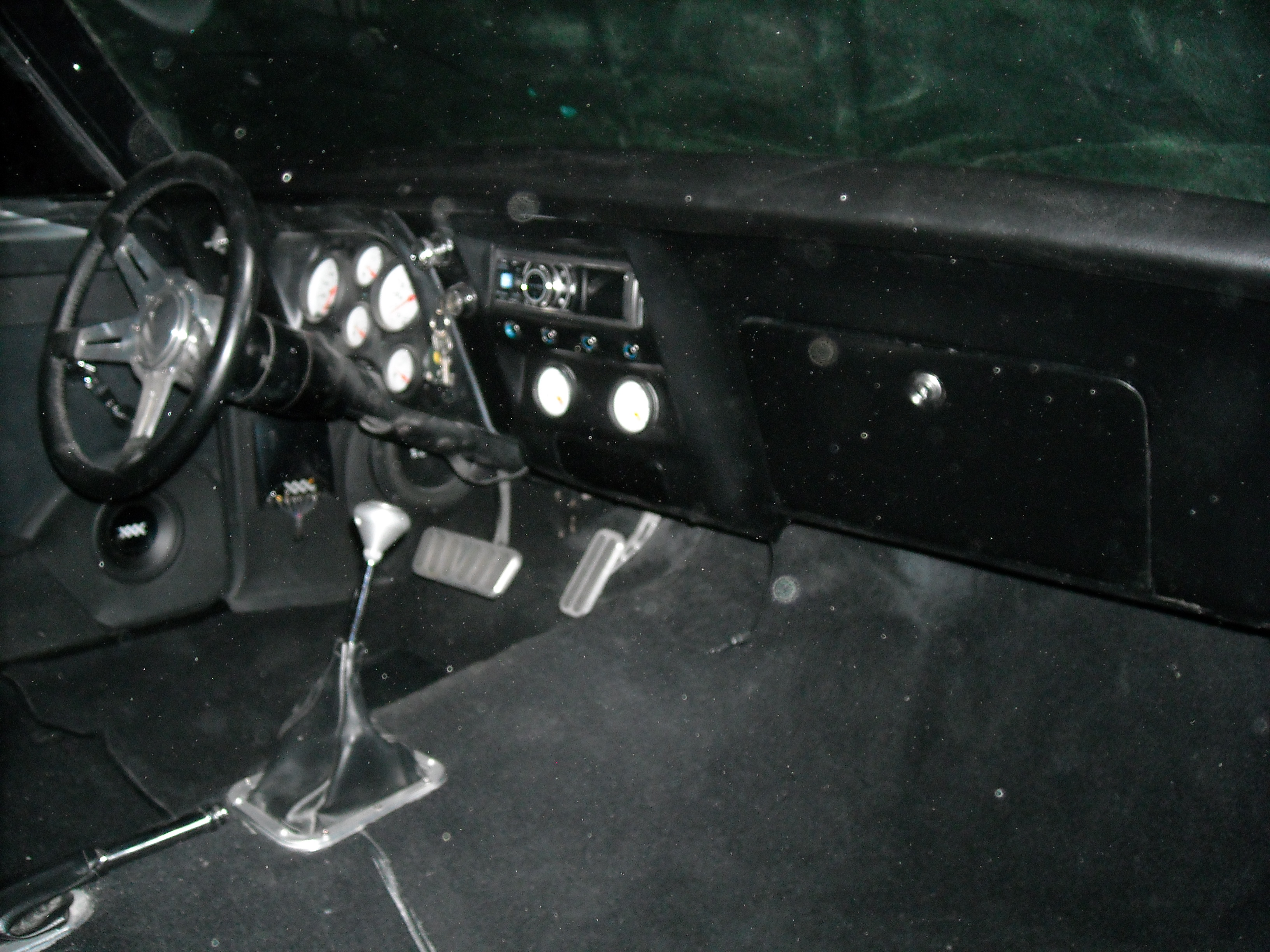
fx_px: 1284
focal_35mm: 35
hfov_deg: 52.6
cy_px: 476
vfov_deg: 40.7
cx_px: 635
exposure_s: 1/60
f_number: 2.8
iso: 400
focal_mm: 5.7
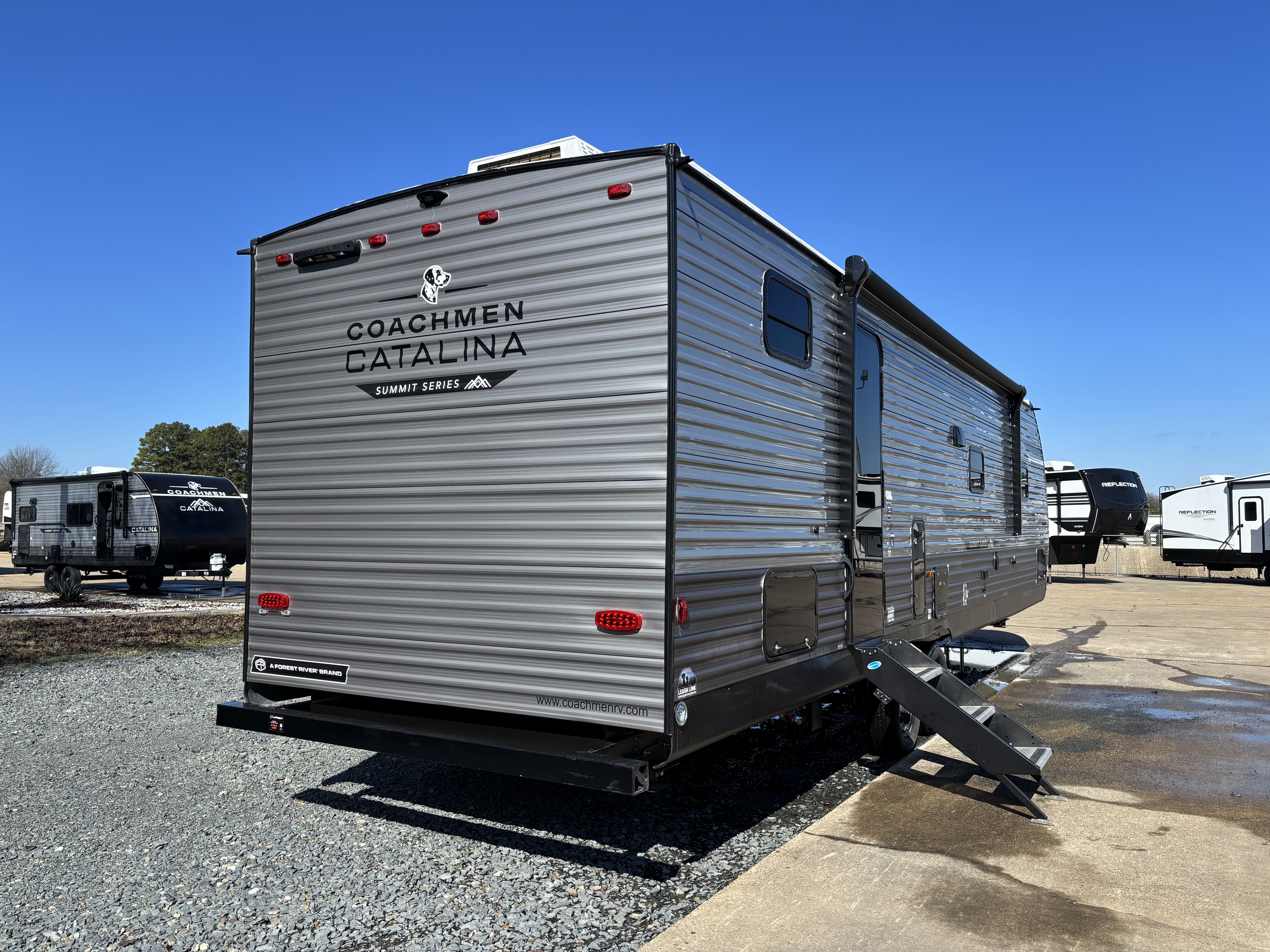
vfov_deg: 53.1
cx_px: 635
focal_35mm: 26
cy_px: 476
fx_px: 954
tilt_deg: +2.1
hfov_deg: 67.3
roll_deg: -0.5
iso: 50
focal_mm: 5.96
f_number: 1.6
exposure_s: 1/2571
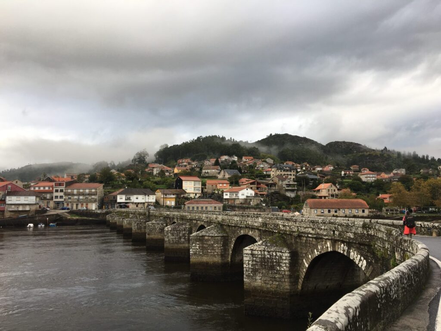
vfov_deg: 48.2
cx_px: 220
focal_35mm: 29
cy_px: 166
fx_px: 369
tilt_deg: +5.6
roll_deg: -0.2
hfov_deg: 61.7
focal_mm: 4.15
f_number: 2.2
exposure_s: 1/199
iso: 25
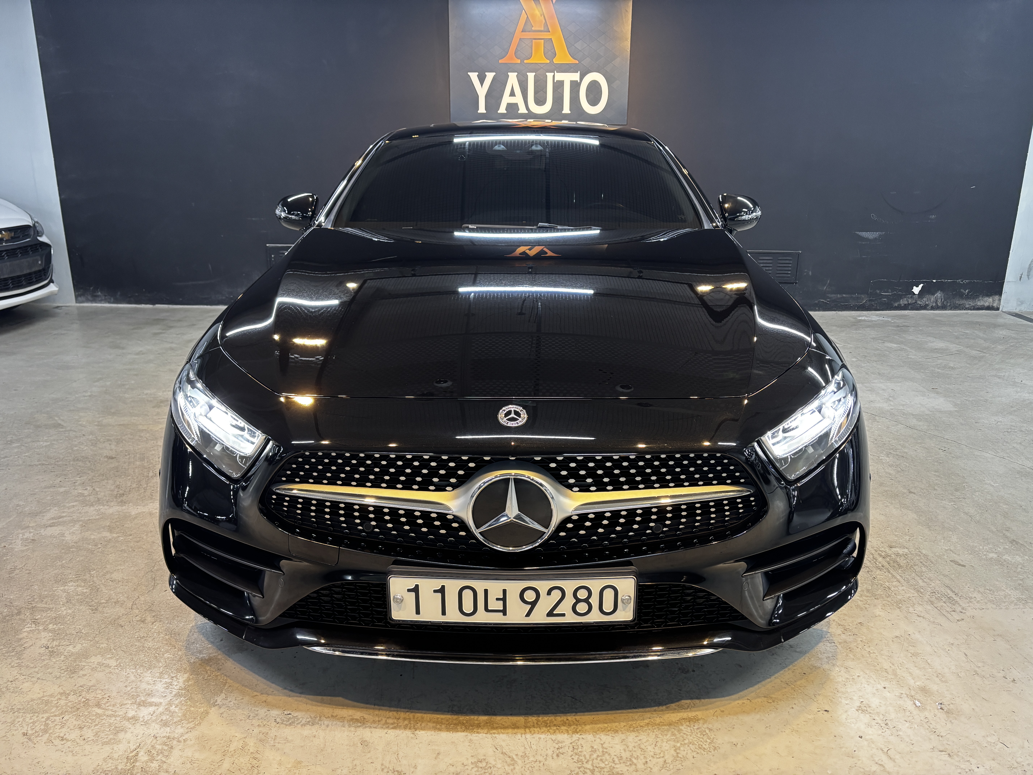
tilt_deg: -16.3
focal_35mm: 26
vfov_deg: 53.1
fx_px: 776
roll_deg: -0.9
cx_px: 516
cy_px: 388
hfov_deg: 67.3
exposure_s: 1/60
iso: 160
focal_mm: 5.96
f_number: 1.6
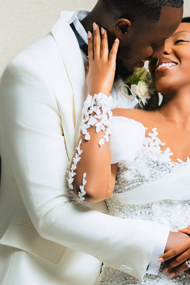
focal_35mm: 317
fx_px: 2509
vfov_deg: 6.5
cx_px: 125
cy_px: 317
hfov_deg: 4.3
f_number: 1.4
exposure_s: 1/80
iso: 160
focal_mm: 105
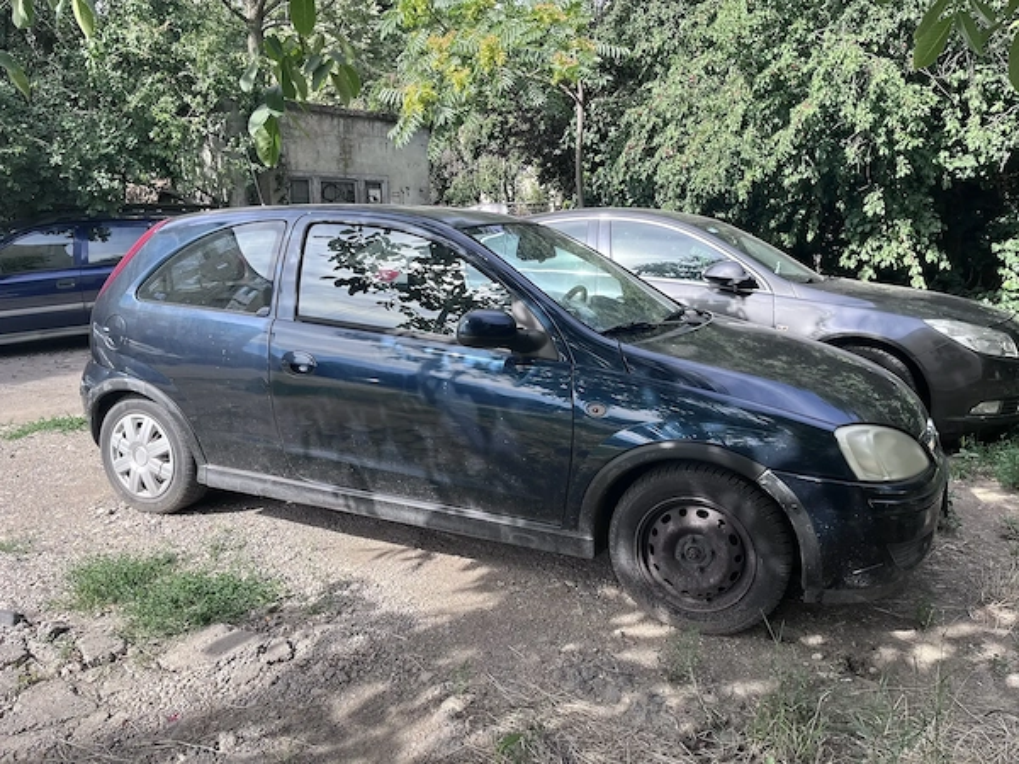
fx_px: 765
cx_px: 510
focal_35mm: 26
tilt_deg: -12.1
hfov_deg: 67.3
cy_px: 382
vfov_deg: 53.1
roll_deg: +0.7
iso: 50
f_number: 1.6
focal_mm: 5.1
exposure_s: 1/718
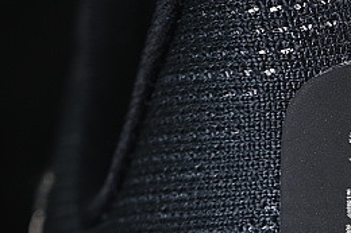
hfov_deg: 6.6
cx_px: 347
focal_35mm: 312
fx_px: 3040
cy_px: 380
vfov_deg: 4.4
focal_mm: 50
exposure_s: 1/60
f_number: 6.3
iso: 160
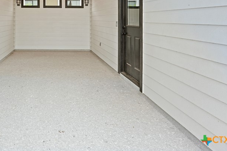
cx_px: 52
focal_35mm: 25
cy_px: 18
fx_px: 158
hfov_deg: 66.3
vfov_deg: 46.8
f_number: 9
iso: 320
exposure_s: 1/15
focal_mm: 14
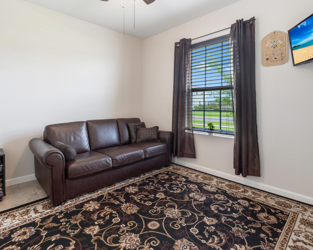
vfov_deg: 73.4
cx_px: 132
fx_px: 167
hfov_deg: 85.7
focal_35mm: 18
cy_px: 108
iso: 250
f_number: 9
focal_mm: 14
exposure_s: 1/3
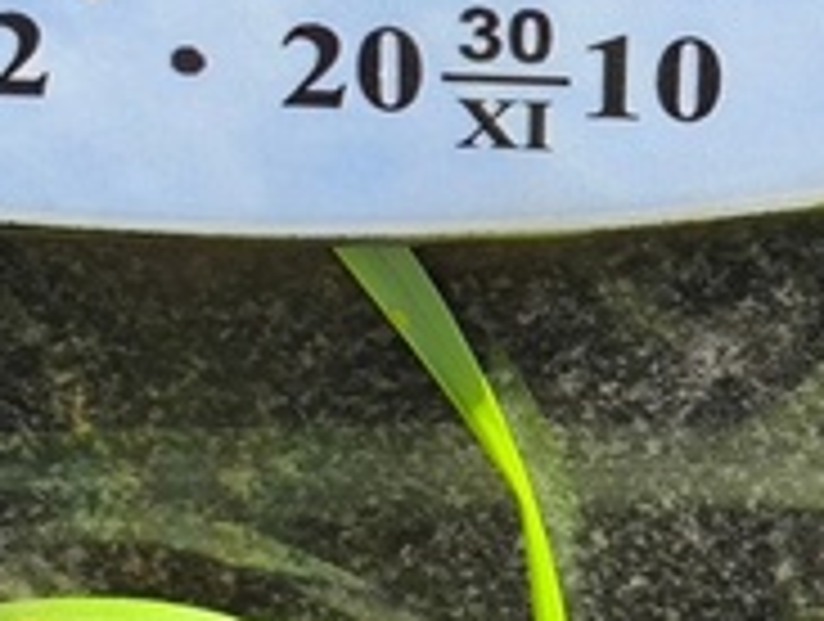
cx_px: 700
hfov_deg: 9.0
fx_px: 5200
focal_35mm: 218
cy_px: 243
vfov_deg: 6.8
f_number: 1.7
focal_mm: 4.71
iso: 50
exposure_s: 1/300
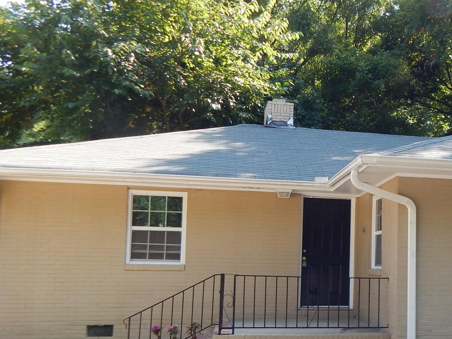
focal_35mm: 45
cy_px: 235
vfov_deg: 31.8
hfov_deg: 39.4
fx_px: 588
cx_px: 398
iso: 125
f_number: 3
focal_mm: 4
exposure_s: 1/200
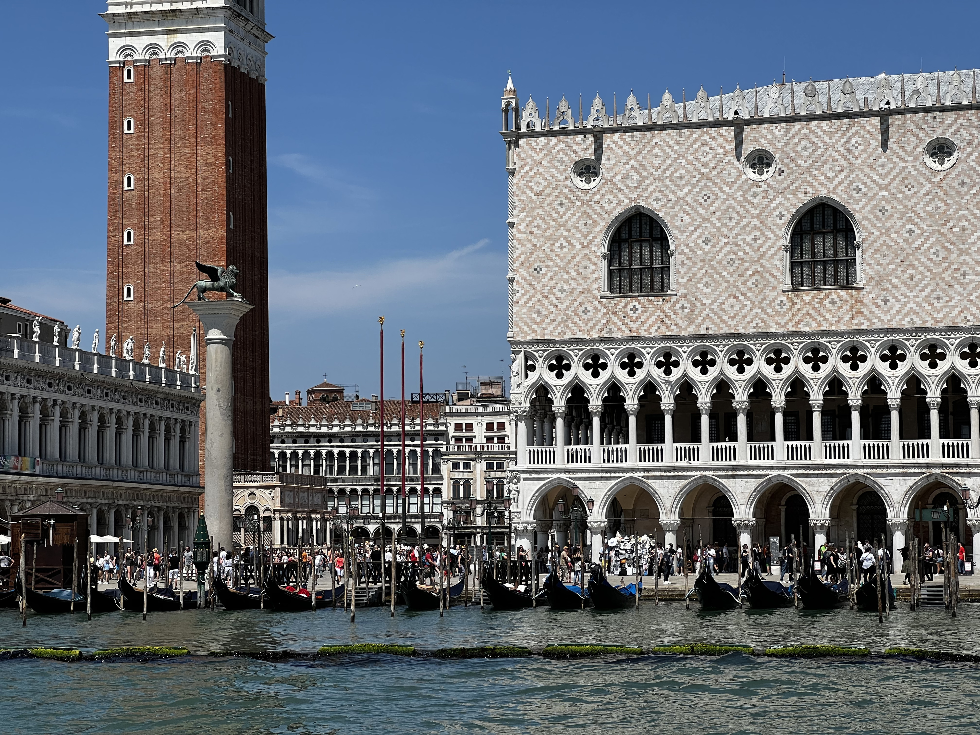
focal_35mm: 77
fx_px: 2180
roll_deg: +0.9
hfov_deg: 25.3
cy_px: 368
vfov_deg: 19.1
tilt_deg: +4.9
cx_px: 490
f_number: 2.8
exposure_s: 1/1292
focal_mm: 9
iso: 32
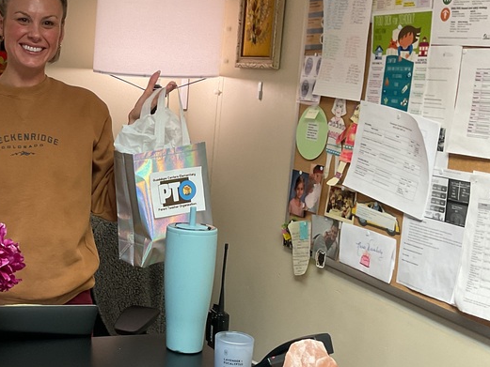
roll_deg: -2.1
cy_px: 204
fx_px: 807
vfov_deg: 25.7
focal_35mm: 57
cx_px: 78
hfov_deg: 32.6
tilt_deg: -9.8
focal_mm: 3
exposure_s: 1/60
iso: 100
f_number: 1.8
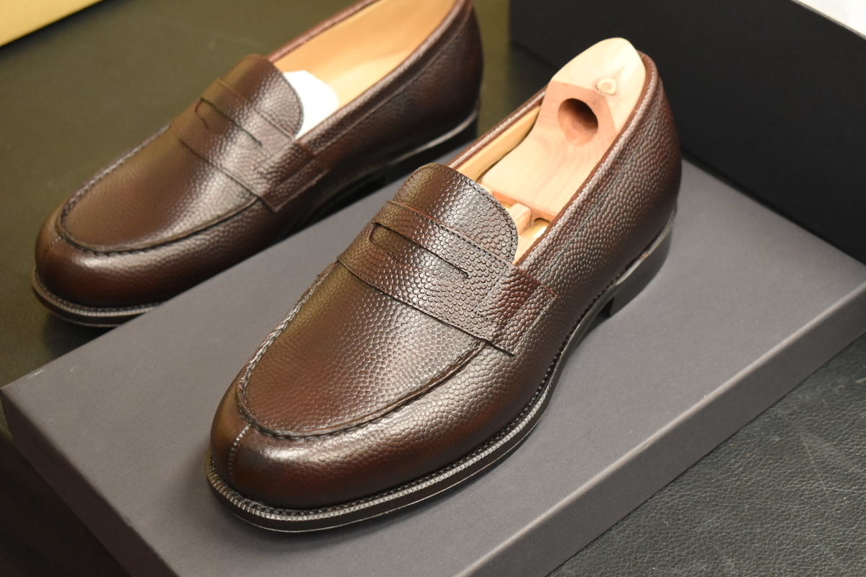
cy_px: 288
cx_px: 433
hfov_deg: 33.4
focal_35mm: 60
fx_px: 1443
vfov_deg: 22.6
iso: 1400
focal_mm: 40
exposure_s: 1/30
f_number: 4.8
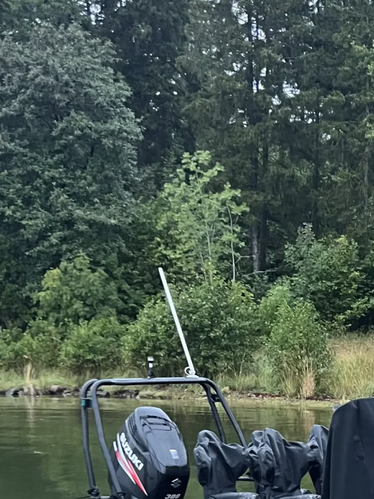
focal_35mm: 76
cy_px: 528
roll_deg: +0.4
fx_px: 1095
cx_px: 442
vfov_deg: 24.2
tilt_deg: -11.1
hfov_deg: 18.4
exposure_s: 1/60
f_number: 1.5
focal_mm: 5.7
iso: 500
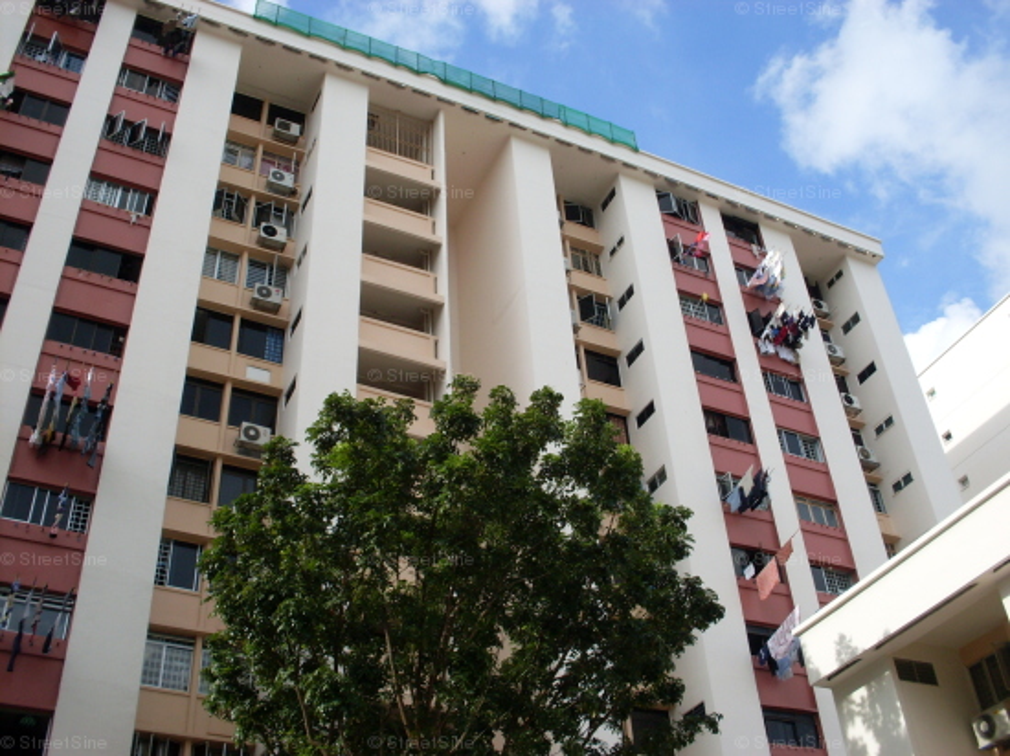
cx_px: 505
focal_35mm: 38
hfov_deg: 49.0
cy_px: 378
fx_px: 1108
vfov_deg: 37.7
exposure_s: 1/125
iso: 80
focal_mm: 6.3
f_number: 8.4
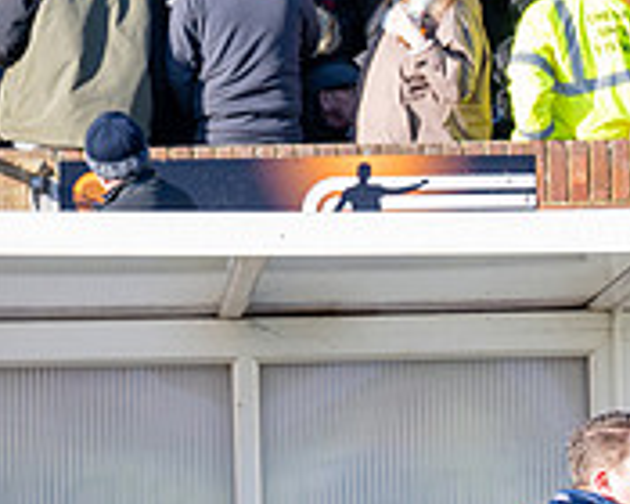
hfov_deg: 6.7
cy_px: 640
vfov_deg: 5.3
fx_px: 5370
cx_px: 736
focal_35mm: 288
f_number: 5
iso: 500
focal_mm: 70
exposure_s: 1/1600
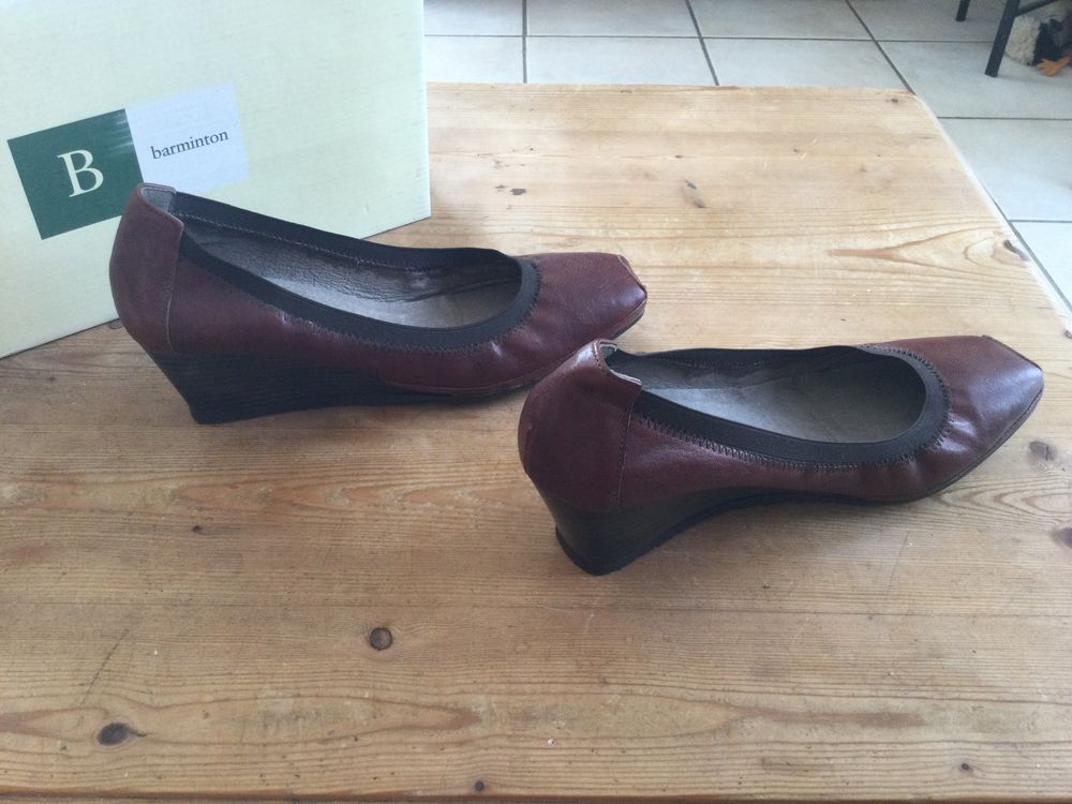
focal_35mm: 31
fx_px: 960
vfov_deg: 45.4
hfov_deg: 58.4
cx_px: 536
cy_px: 402
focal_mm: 3.3
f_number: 2.4
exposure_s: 1/33
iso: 50
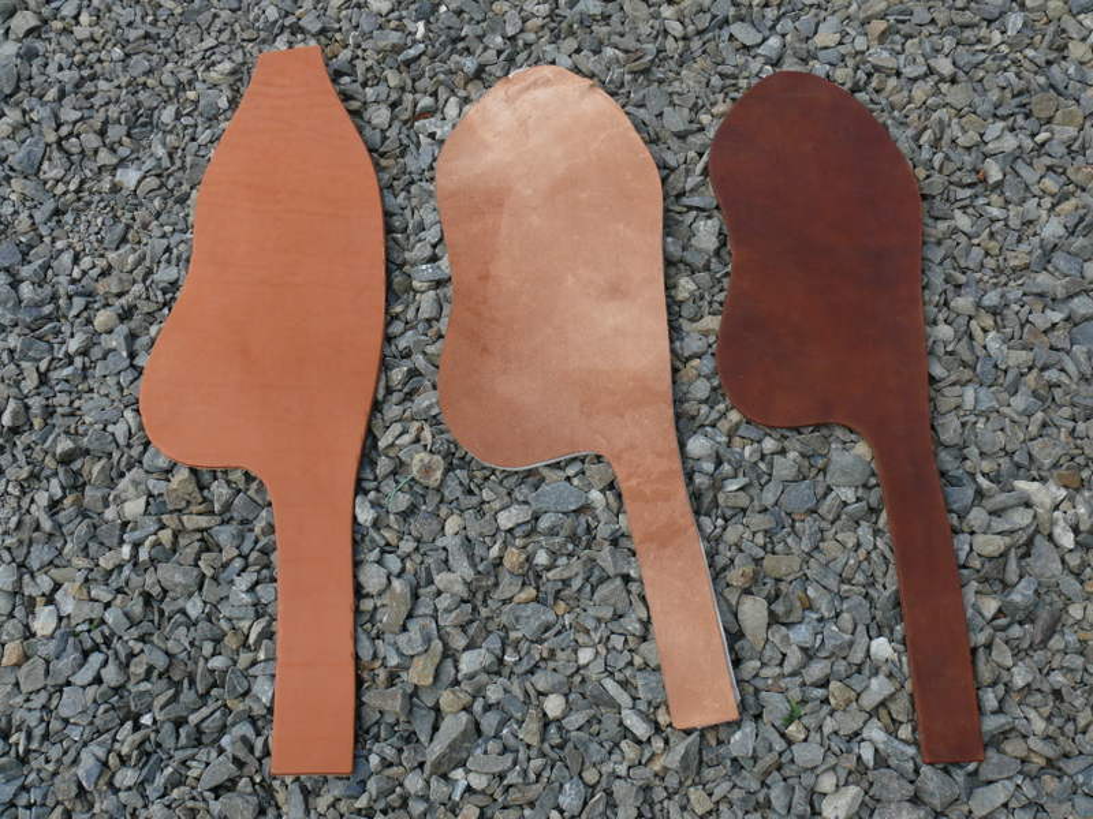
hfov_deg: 52.6
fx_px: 1105
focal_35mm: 35
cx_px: 546
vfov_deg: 40.7
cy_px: 410
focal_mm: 7.4
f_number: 4.5
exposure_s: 1/200
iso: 100
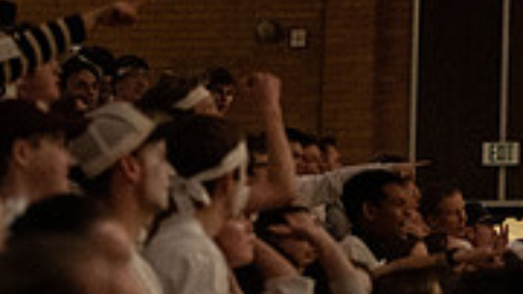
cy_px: -154
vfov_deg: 4.3
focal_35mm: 281
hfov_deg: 7.4
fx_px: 3895
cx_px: 976
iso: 6400
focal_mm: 70
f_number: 3.2
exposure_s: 1/800
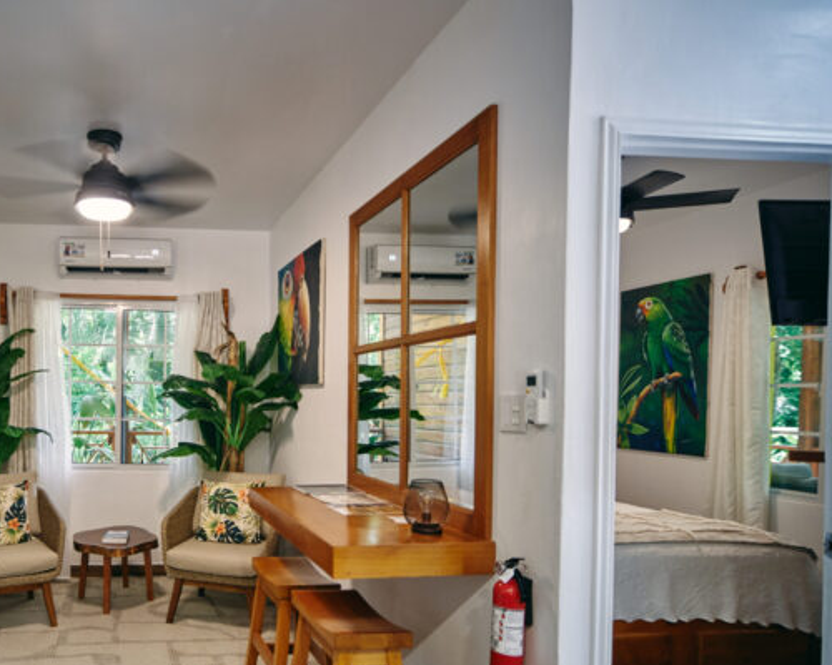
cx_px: 180
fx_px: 591
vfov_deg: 58.1
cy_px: 415
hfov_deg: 64.7
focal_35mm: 24
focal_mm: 16
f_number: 8
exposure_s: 1/25
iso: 320
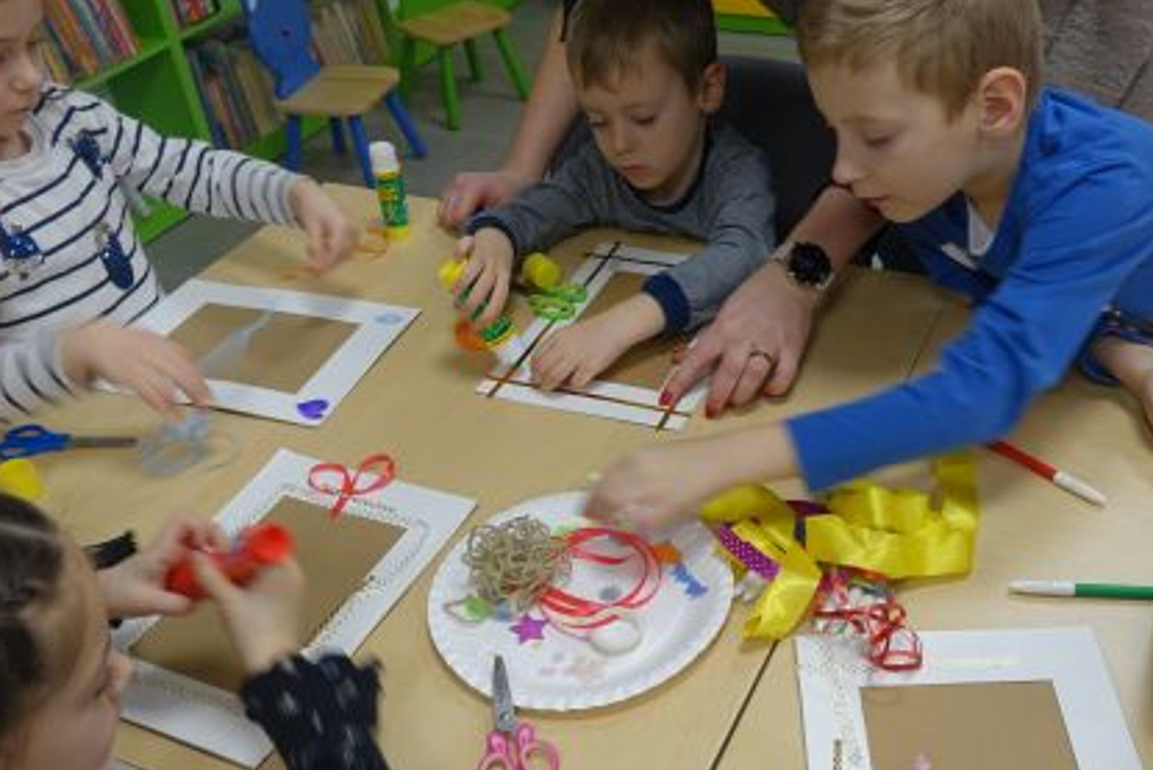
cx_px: 631
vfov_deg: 35.8
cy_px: 480
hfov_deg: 51.8
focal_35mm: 37
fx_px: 1185
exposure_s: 1/30
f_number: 2.8
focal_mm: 8.81
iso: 125
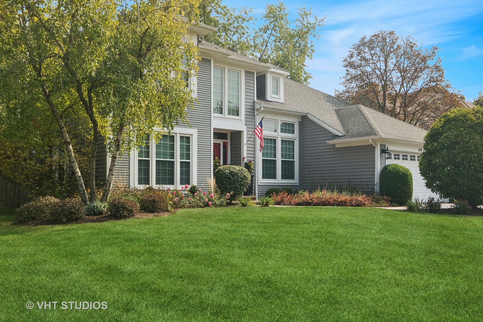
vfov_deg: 40.0
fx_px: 443
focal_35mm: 33
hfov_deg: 57.2
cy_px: 161
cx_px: 242
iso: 200
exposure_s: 1/320
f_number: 8
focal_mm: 22
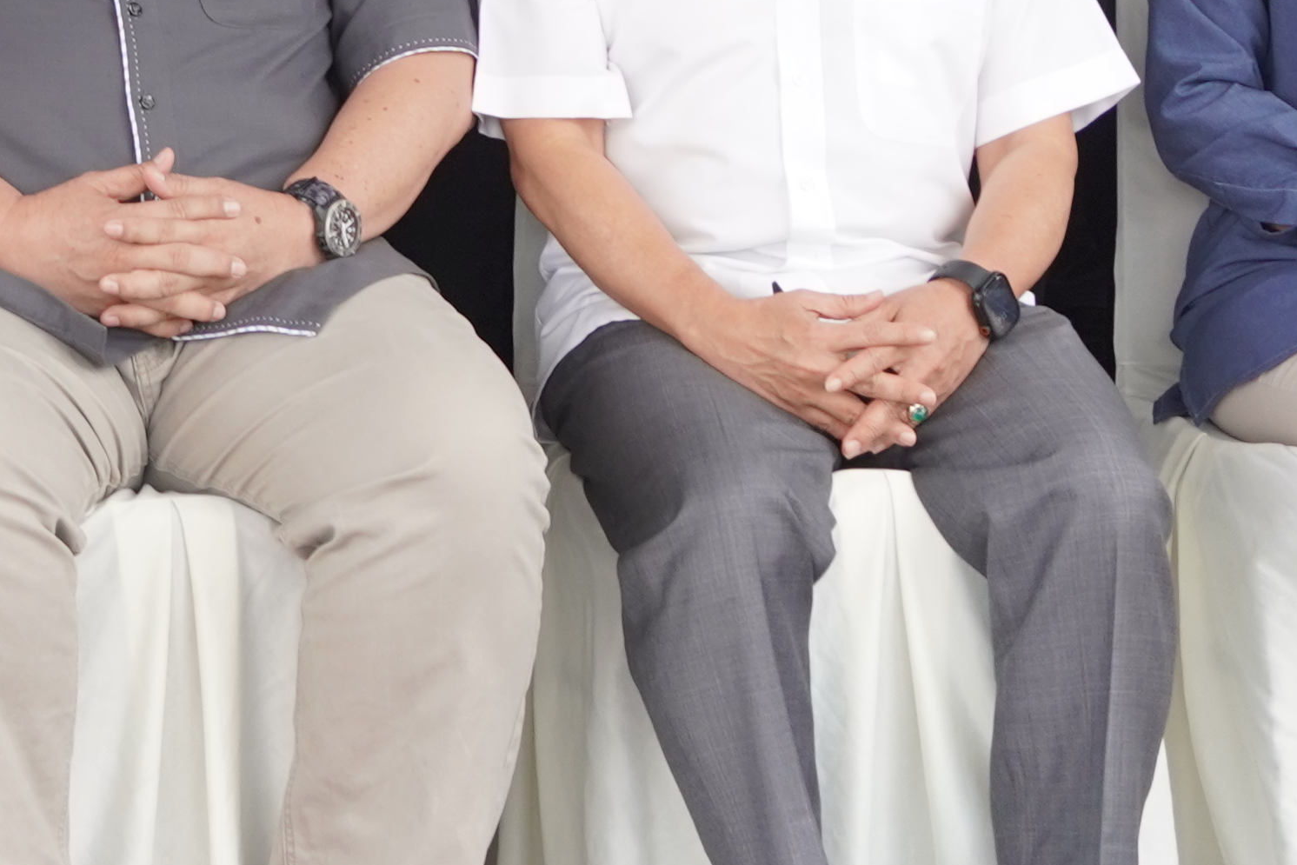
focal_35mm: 189
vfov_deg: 7.0
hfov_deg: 10.5
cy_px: -847
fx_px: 6809
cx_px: -703
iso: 400
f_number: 5.6
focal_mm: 47
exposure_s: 1/160
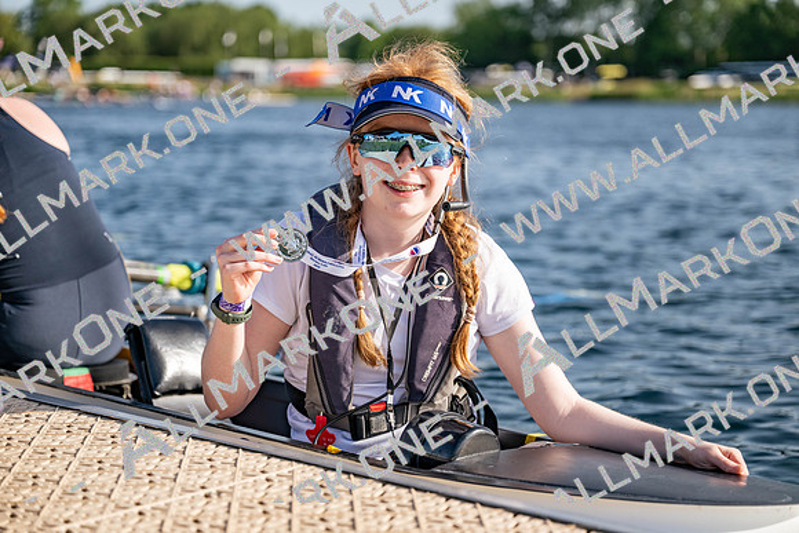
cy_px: 266
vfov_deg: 19.5
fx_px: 1554
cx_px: 400
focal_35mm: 70
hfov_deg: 28.8
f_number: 2.8
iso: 64
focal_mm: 70
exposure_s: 1/1600
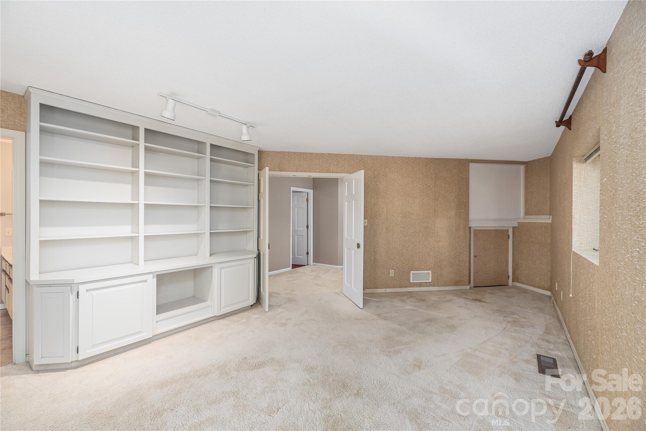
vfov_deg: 77.3
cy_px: 216
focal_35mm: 15
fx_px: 269
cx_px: 323
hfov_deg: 100.4
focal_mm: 15
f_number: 7.1
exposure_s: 1/60
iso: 320
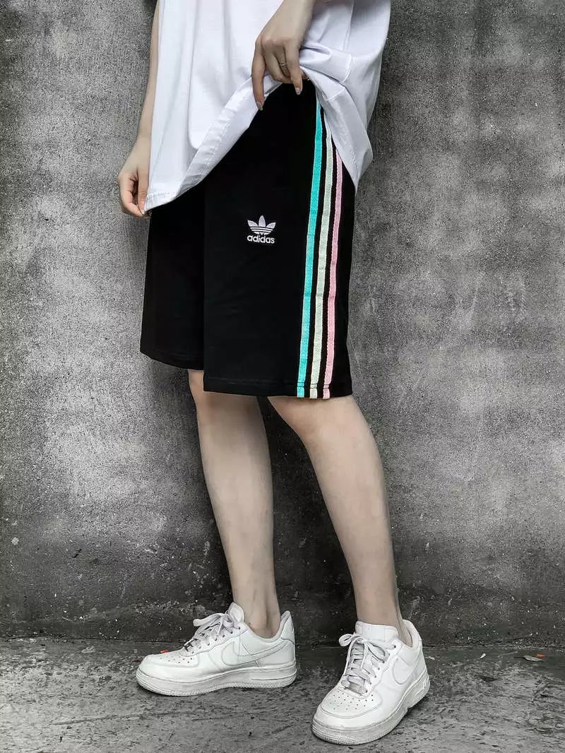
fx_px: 1131
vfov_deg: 36.8
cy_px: 376
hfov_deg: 28.0
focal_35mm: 52
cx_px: 282
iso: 32
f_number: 2.4
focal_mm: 6
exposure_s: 1/120
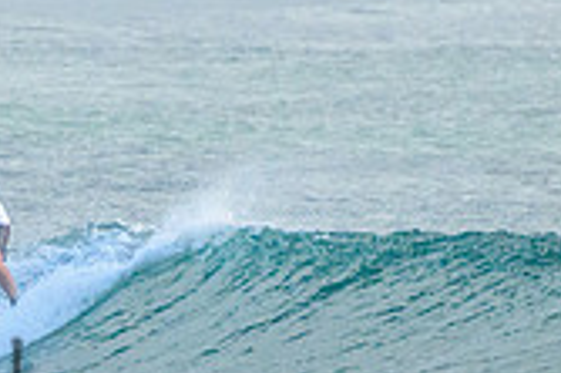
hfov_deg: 1.1
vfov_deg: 0.7
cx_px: 11
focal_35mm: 1910
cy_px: 219
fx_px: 29734
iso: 2500
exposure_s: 1/3200
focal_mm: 400
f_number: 5.6
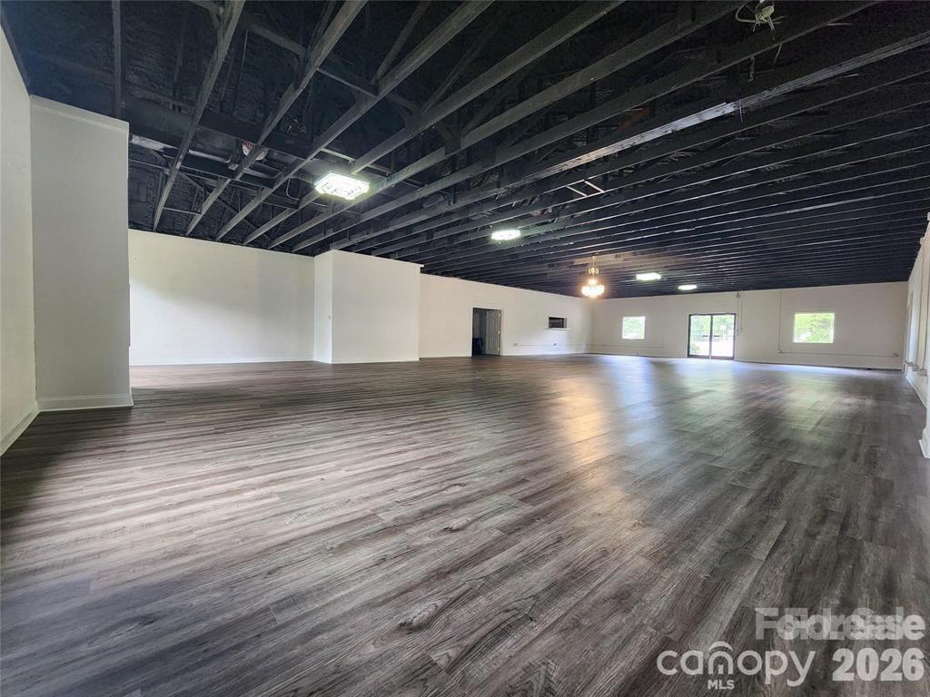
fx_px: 349
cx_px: 465
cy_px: 348
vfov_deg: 89.9
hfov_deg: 106.2
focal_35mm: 13
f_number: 2.2
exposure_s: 1/60
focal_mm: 2.2
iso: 400
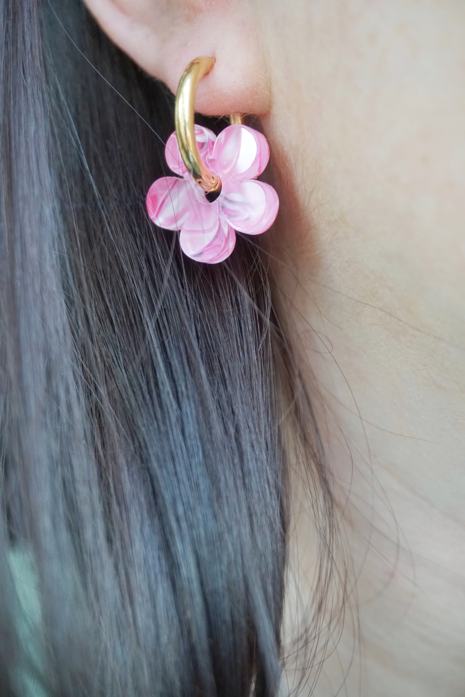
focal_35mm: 48
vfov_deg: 41.1
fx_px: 930
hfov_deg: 28.1
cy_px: 348
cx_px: 232
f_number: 5
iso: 1250
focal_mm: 32
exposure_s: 1/60
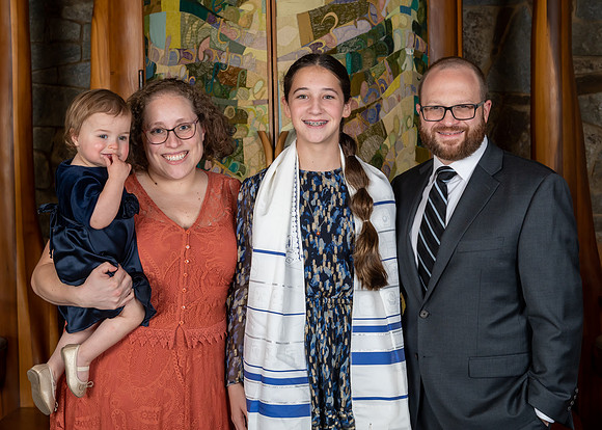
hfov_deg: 30.2
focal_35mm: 65
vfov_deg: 21.8
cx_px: 317
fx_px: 1116
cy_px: 215
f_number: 6.3
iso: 320
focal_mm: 40
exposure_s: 1/250
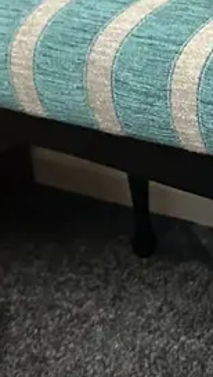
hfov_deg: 11.3
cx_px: 414
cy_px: 120
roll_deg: -0.8
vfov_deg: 21.7
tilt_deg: -24.1
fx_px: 982
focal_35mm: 98
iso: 800
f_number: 1.78
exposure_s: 1/33
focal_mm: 6.86
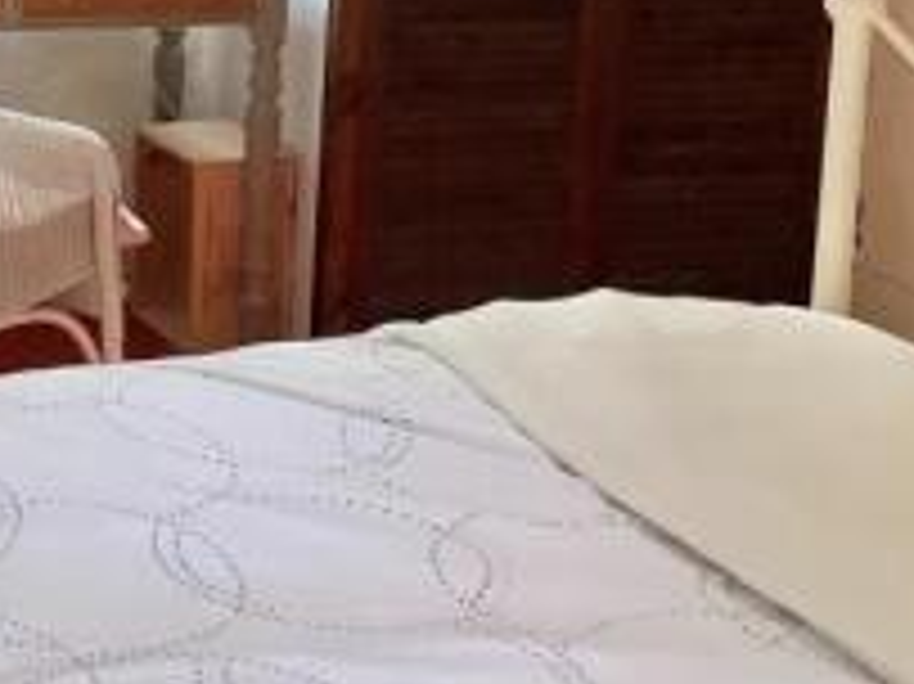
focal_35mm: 89
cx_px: 182
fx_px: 2349
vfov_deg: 15.8
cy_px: -196
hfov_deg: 21.7
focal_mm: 3.3
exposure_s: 1/50
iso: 160
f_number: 2.4
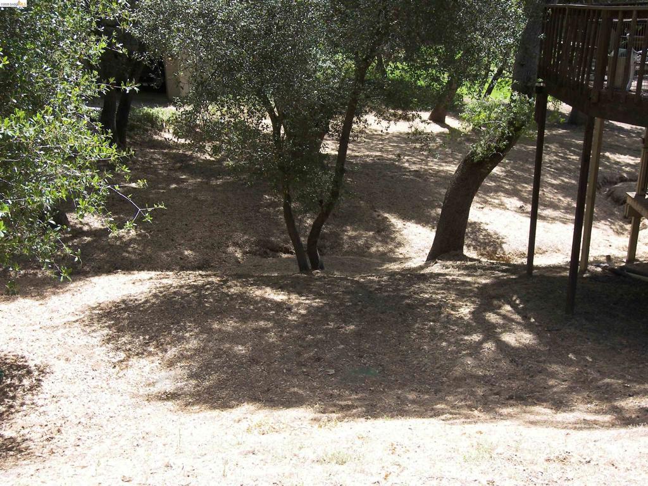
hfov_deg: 47.9
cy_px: 243
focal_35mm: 39
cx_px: 324
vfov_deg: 36.8
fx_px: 730
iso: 50
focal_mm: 8.3
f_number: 3.2
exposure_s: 1/200
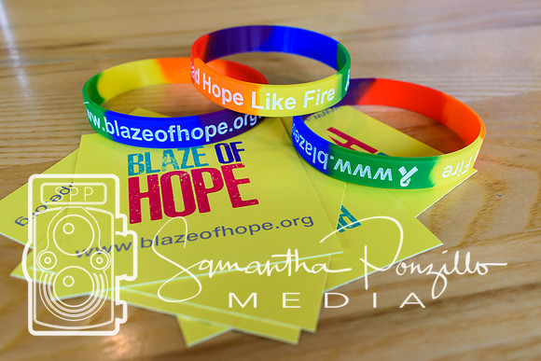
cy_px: 180
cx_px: 270
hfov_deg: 59.5
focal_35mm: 32
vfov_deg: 41.7
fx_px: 473
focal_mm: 21
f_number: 5.6
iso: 500
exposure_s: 1/125
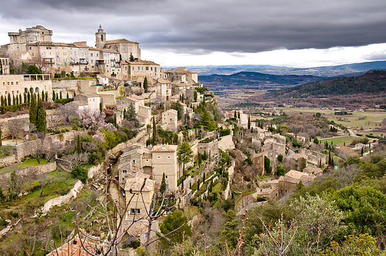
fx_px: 385
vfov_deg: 36.8
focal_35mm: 36
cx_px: 193
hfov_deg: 53.2
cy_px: 128
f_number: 8
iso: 200
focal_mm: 24
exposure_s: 1/250
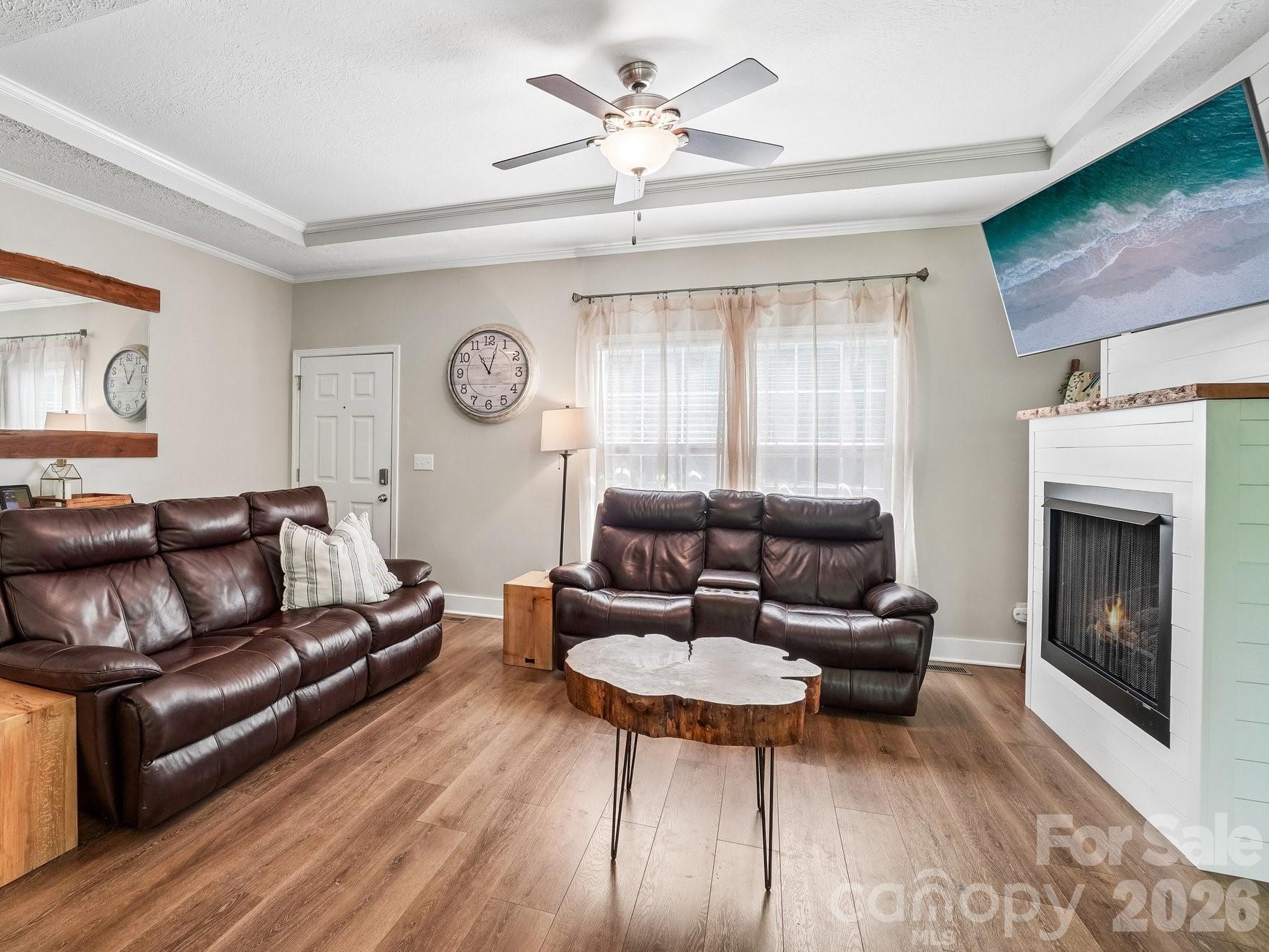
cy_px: 459
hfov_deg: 90.1
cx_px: 522
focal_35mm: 17
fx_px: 623
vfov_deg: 74.7
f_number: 8
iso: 400
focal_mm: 10
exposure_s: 1/25
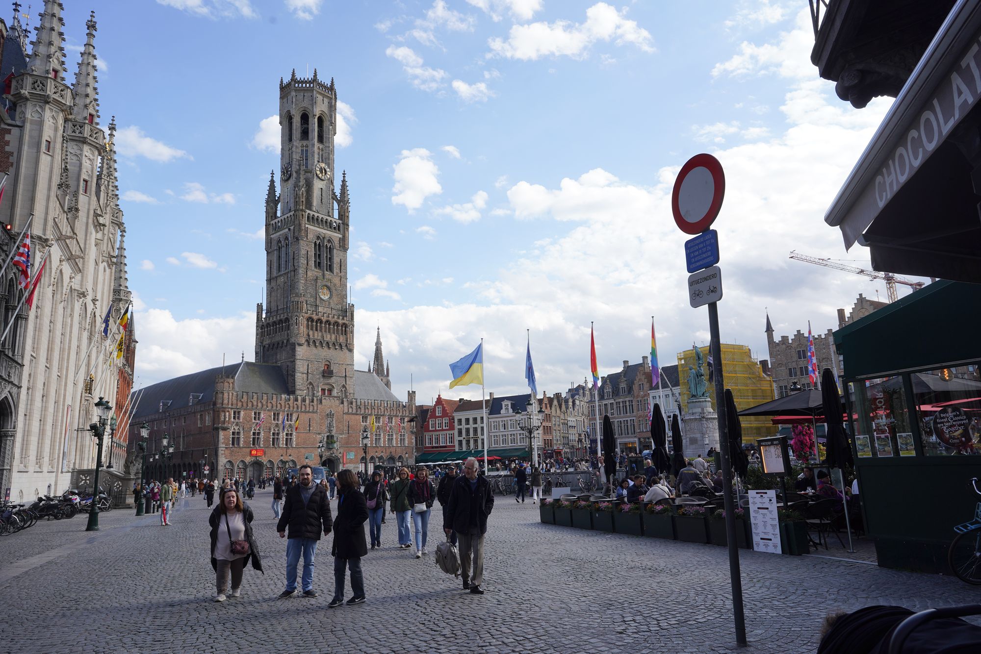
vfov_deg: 53.1
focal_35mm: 24
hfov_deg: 73.7
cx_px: 490
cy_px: 327
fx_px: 654
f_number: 11
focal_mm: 24
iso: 100
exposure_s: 1/100
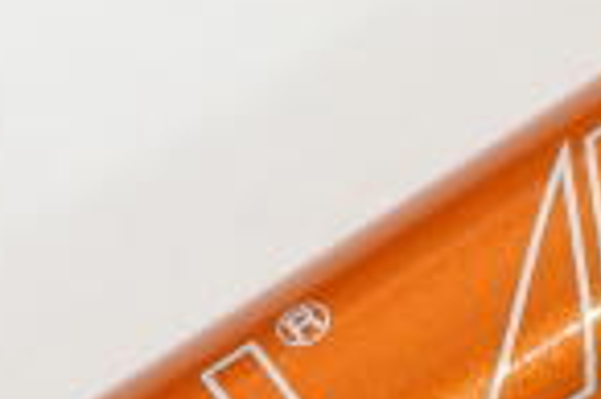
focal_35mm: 323
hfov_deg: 6.4
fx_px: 5386
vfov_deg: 4.2
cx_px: 597
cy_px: 280
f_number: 2.5
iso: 800
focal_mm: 18.5
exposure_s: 1/125
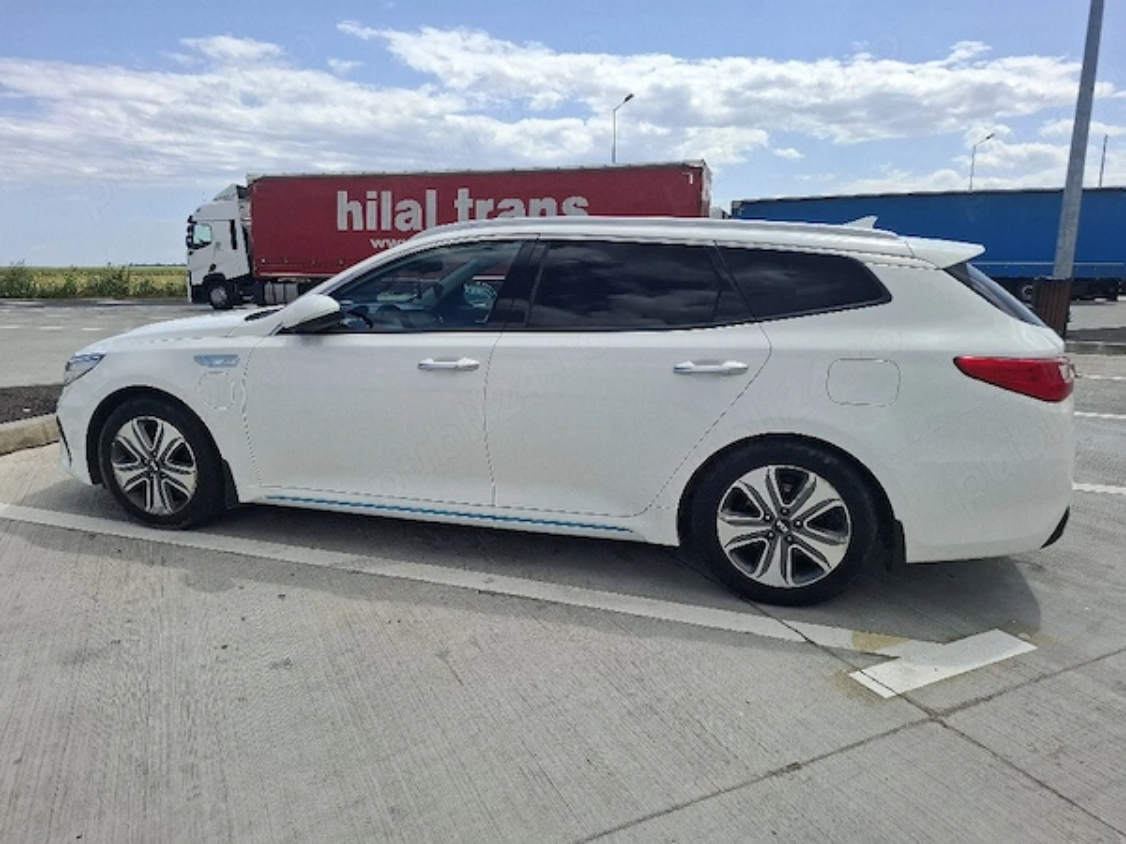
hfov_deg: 73.9
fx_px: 748
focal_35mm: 23
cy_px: 422
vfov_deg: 58.9
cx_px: 563
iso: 50
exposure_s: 1/2000
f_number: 1.8
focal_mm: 5.54
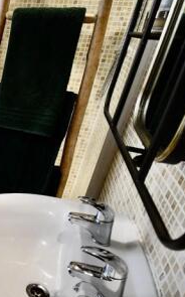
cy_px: 174
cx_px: -82
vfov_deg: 56.4
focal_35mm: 34
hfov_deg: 27.6
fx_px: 275
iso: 1600
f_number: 4.5
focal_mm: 10
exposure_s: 1/80
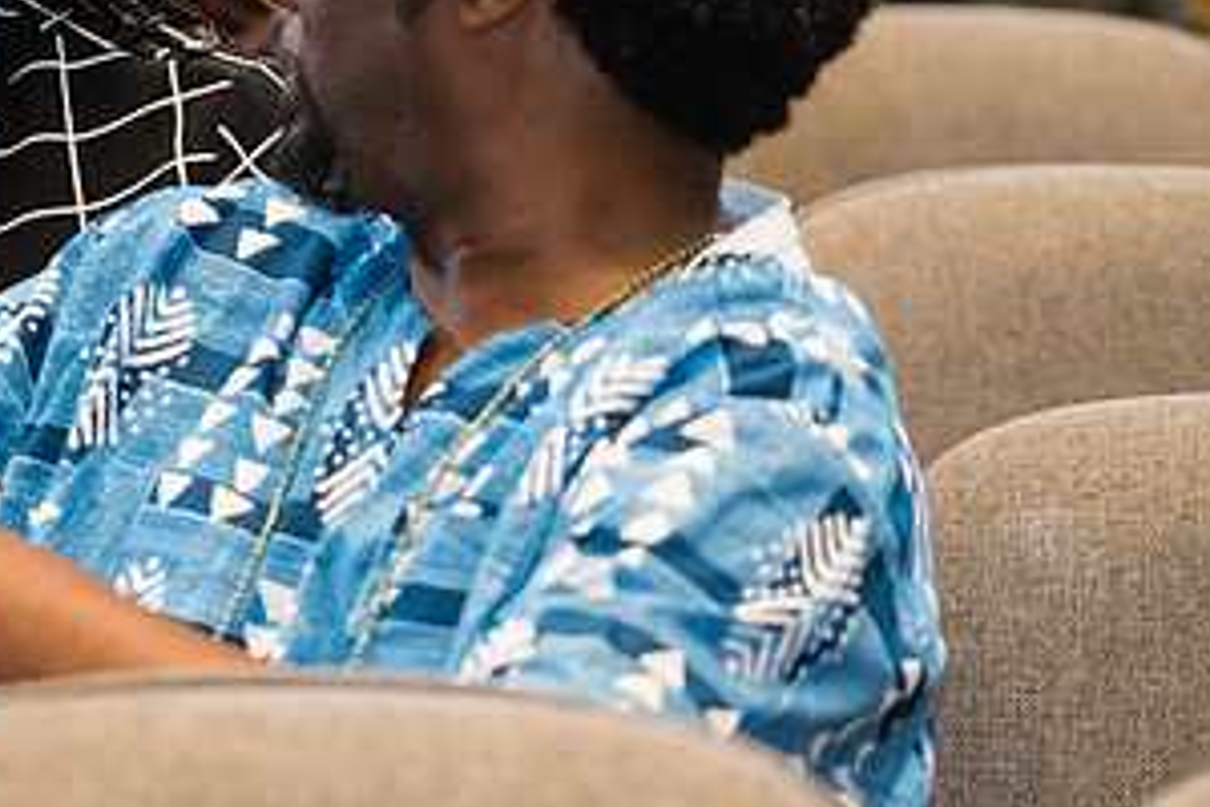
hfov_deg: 6.7
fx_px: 10251
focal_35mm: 305
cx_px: 274
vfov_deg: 4.5
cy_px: 111
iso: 3200
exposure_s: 1/250
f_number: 4
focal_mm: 158
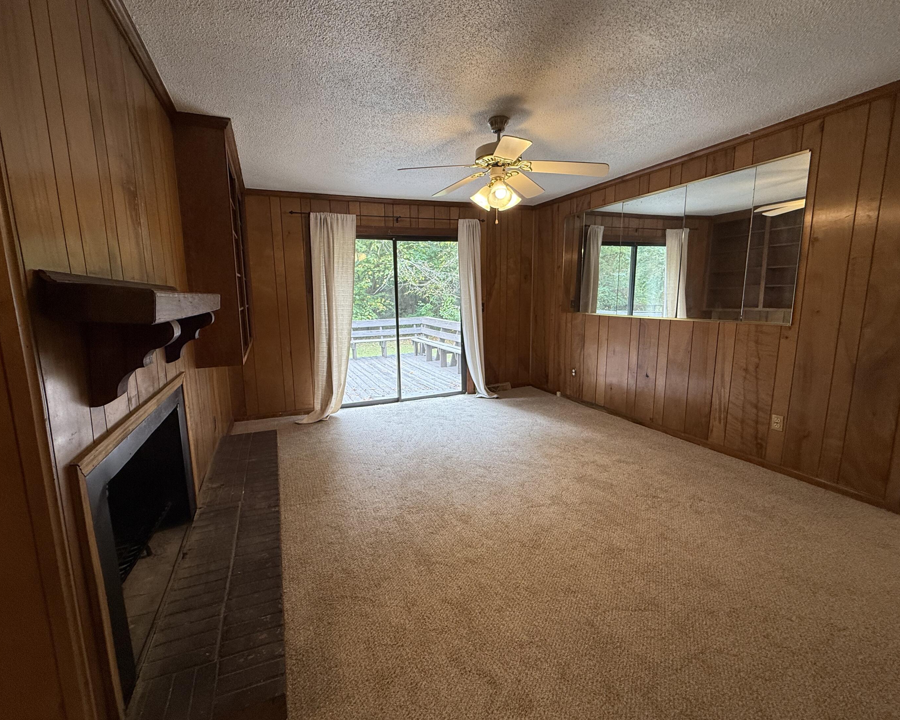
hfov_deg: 96.7
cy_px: 354
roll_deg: +0.9
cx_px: 422
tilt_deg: -8.4
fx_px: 400
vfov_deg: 84.0
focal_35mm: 15
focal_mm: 2.22
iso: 125
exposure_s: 1/120
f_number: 2.2
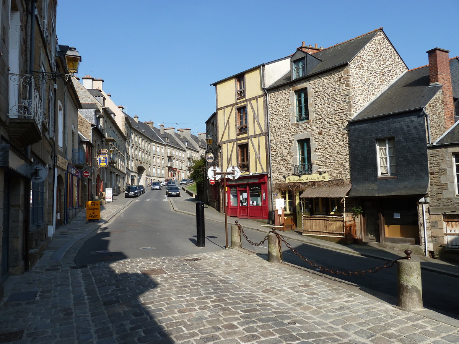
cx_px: 230
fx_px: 331
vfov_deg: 54.9
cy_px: 172
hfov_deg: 69.4
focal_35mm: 25
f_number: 4
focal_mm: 4.1
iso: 80
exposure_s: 1/500
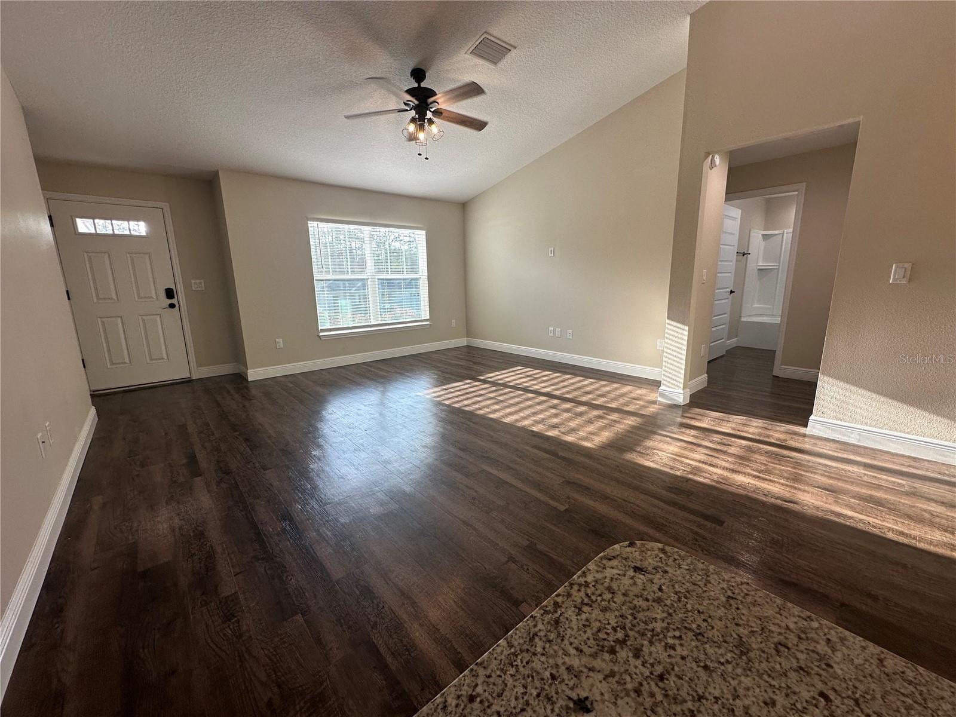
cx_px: 478
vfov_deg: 85.7
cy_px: 358
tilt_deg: -12.2
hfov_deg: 102.1
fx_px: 387
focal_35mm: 14
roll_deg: +1.3
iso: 64
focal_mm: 2.22
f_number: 2.2
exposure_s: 1/120
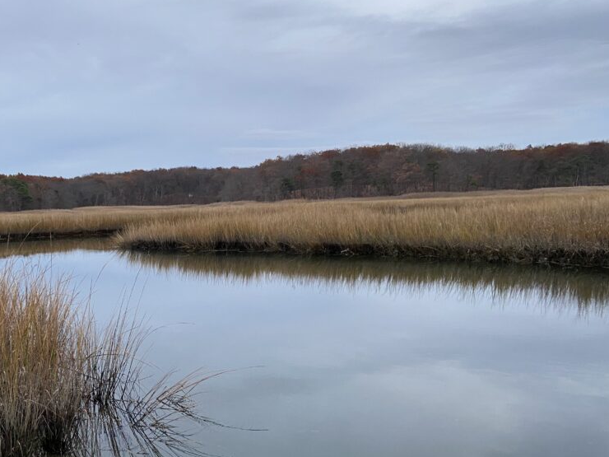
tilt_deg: -6.9
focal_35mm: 36
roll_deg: +1.9
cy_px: 281
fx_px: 633
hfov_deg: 50.3
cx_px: 196
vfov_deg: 39.4
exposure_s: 1/97
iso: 125
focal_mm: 4.25
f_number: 1.8
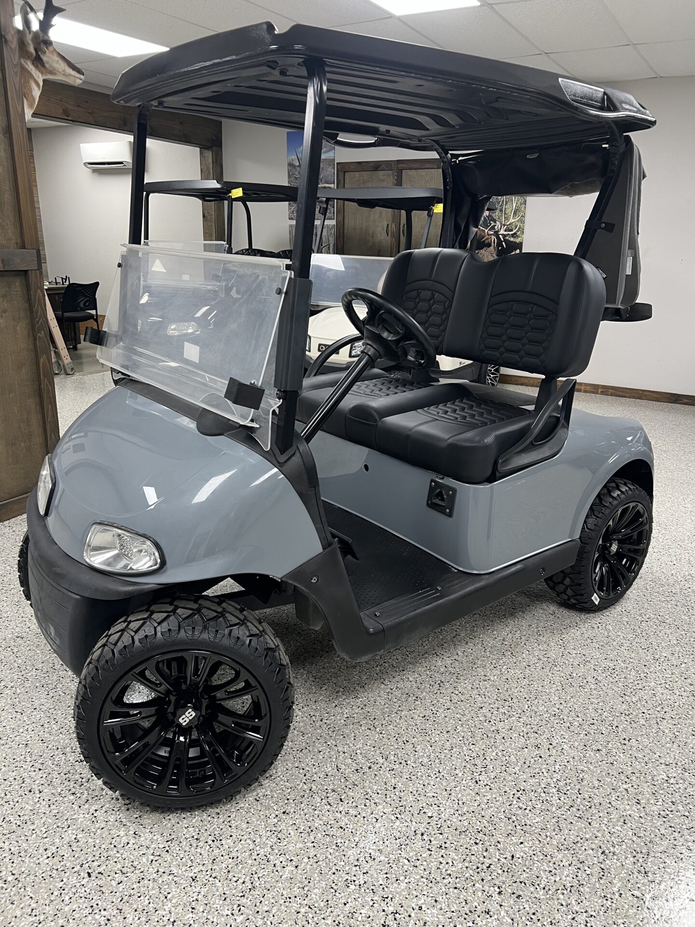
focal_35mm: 26
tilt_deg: -17.0
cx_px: 348
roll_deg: -0.4
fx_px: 696
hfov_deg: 53.1
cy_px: 464
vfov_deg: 67.3
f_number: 1.5
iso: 100
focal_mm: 5.7
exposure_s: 1/60
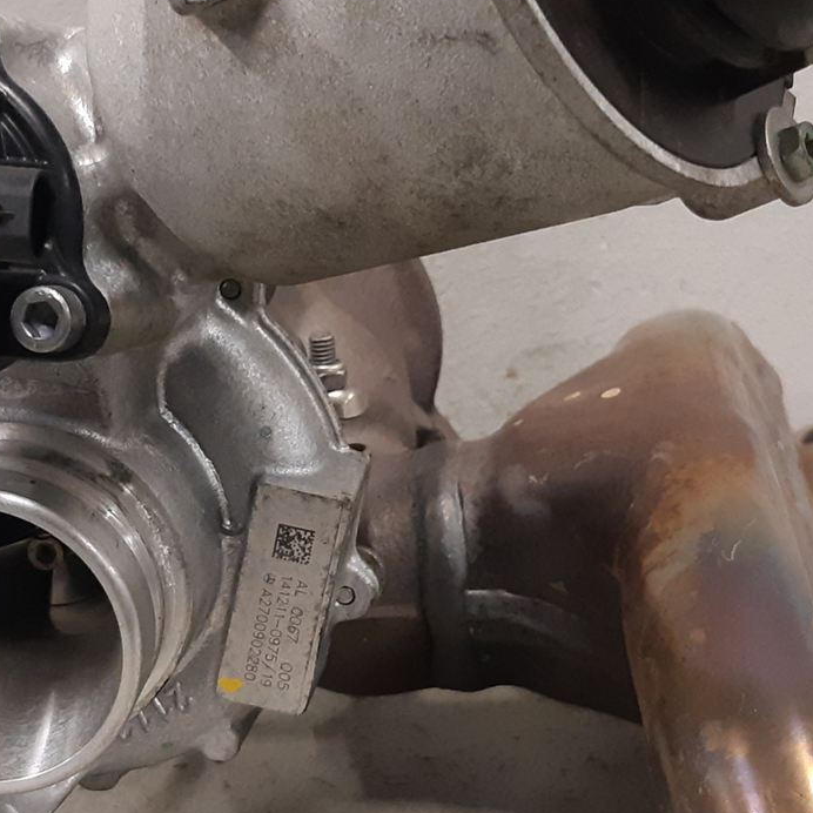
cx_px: 364
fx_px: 1807
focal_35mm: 68
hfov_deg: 25.3
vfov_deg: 25.4
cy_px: 405
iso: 250
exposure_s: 1/50
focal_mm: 3.93
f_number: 1.7
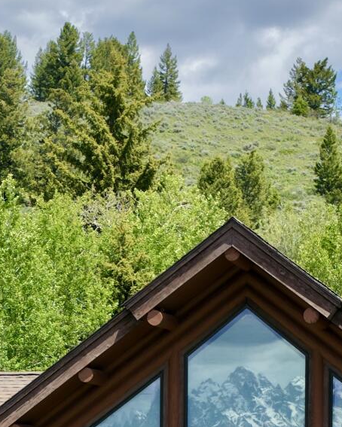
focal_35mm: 139
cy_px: 557
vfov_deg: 13.4
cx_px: 97
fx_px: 1758
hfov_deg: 11.1
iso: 100
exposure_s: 1/800
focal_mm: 14.45
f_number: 2.8
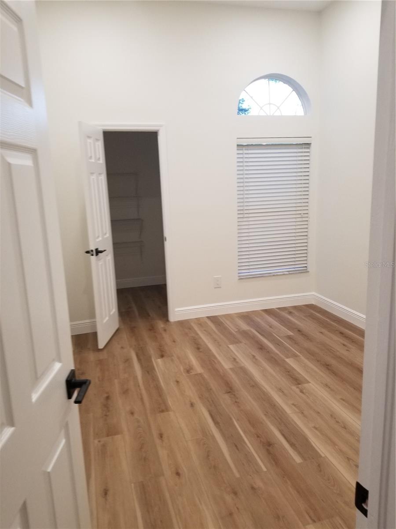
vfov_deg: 67.3
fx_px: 397
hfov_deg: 53.1
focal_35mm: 26
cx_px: 198
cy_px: 264
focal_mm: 4.3
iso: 160
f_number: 1.7
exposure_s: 1/60
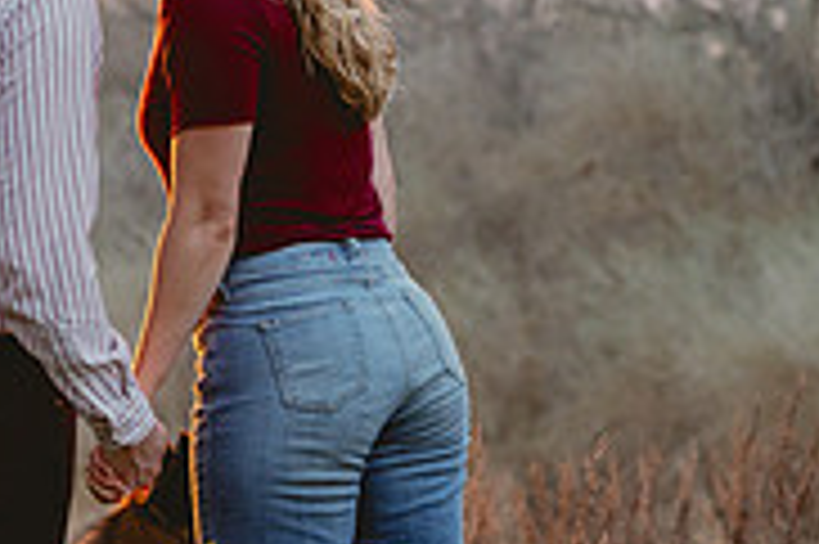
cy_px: 396
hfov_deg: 12.8
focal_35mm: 159
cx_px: 58
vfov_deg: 8.6
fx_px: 3614
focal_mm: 50
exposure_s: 1/640
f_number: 2.8
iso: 800
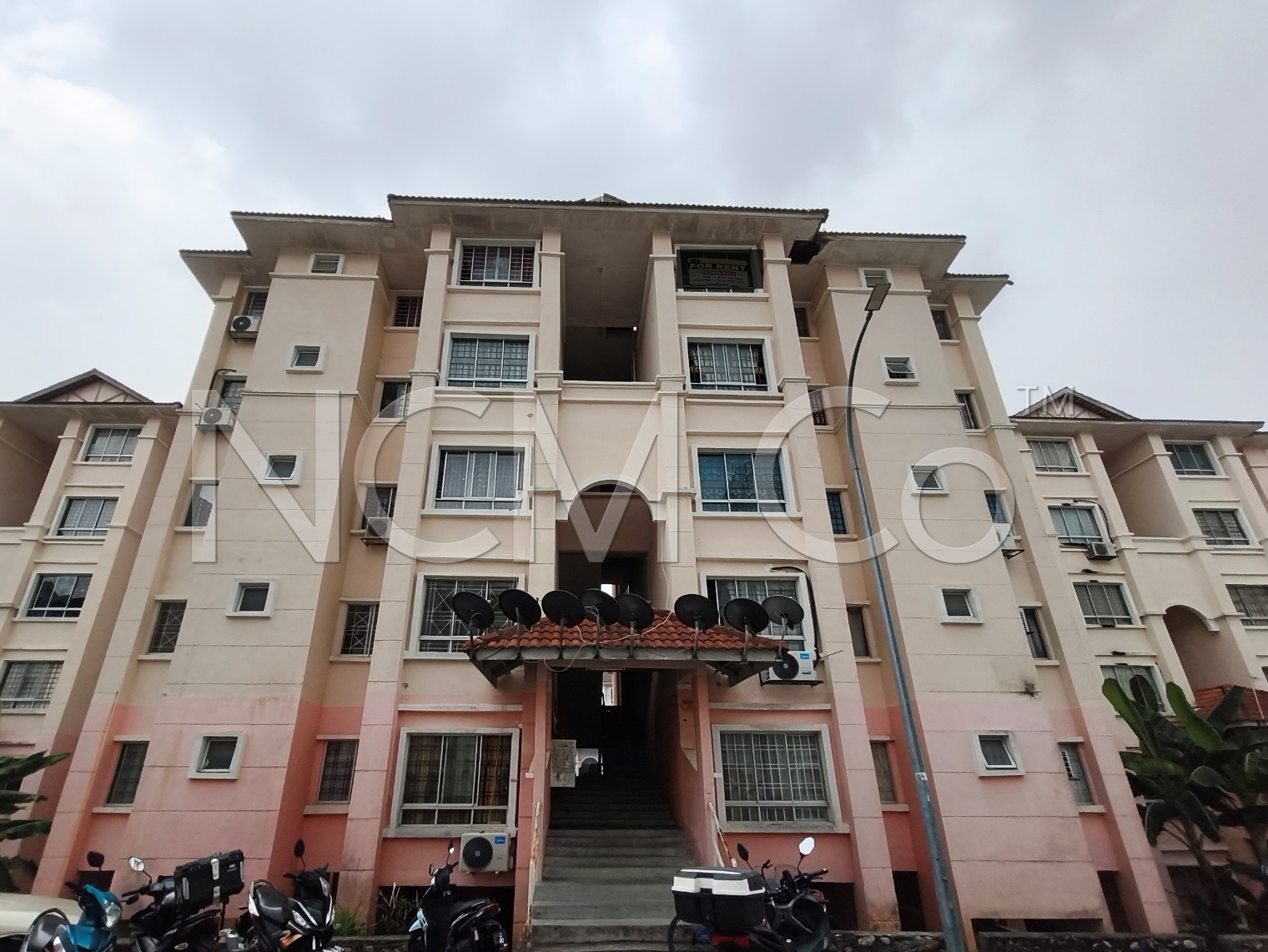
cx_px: 634
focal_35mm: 15
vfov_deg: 81.8
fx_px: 550
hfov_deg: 98.2
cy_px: 476
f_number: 2.2
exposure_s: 1/1774
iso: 50
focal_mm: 1.67
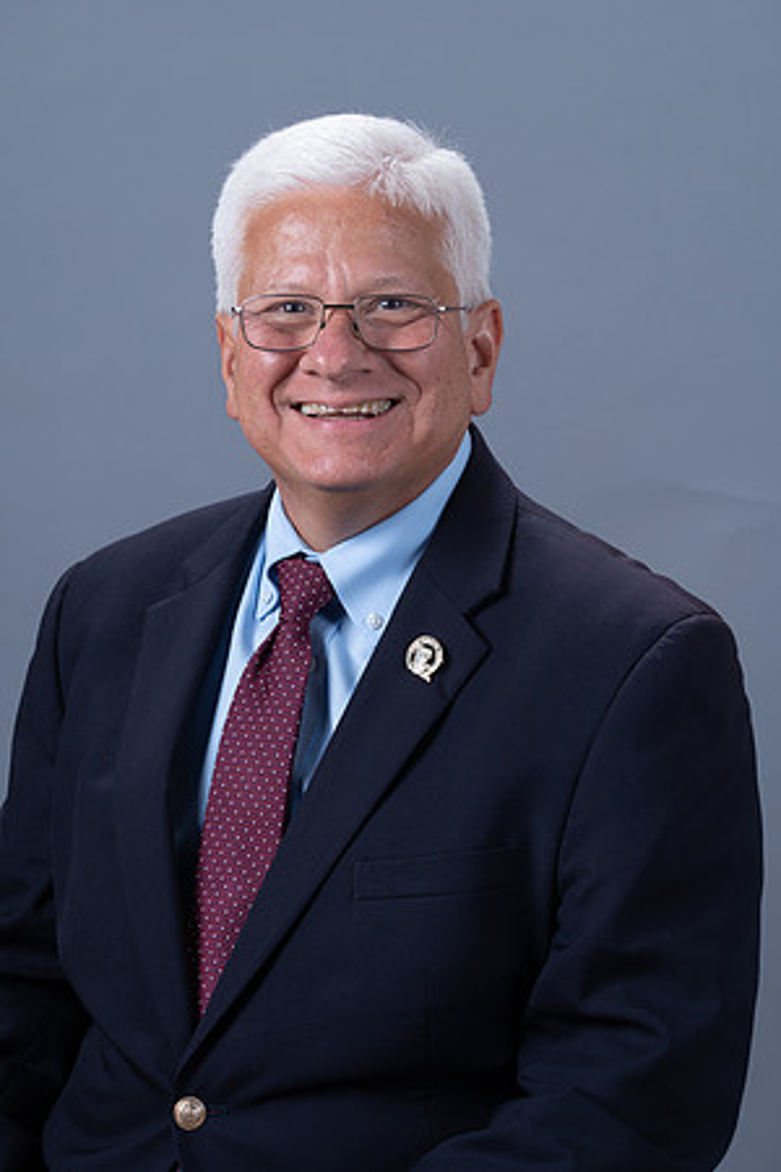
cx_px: 390
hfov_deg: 10.7
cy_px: 586
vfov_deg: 16.0
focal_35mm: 128
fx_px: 4165
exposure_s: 1/100
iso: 200
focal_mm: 128
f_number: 7.1
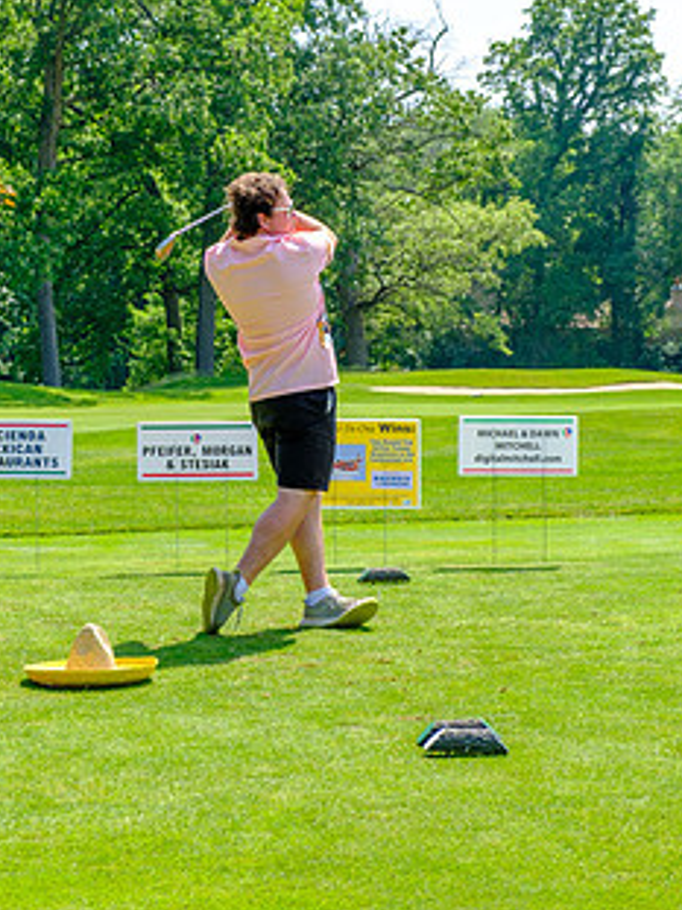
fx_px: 2340
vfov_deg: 22.0
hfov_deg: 16.6
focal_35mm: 89
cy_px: 363
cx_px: 275
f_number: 5.6
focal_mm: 42.5
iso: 200
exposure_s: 1/320
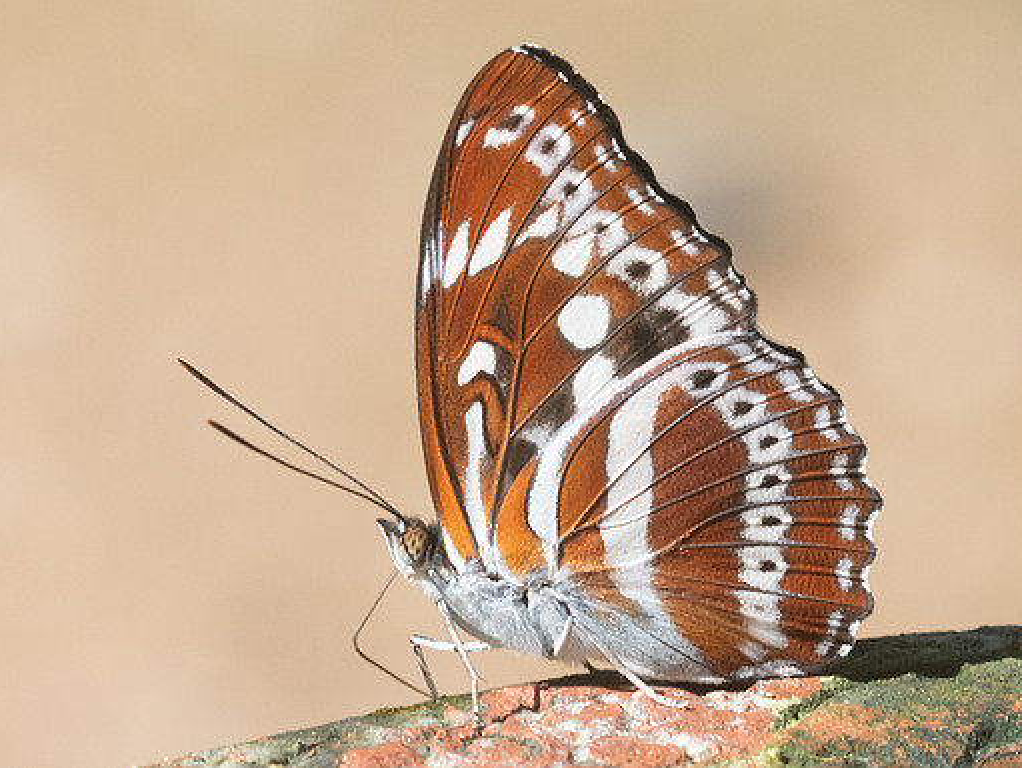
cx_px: 631
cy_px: 411
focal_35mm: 523
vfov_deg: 2.8
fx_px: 15452
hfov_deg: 3.8
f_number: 10
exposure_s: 1/800
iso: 640
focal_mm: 150
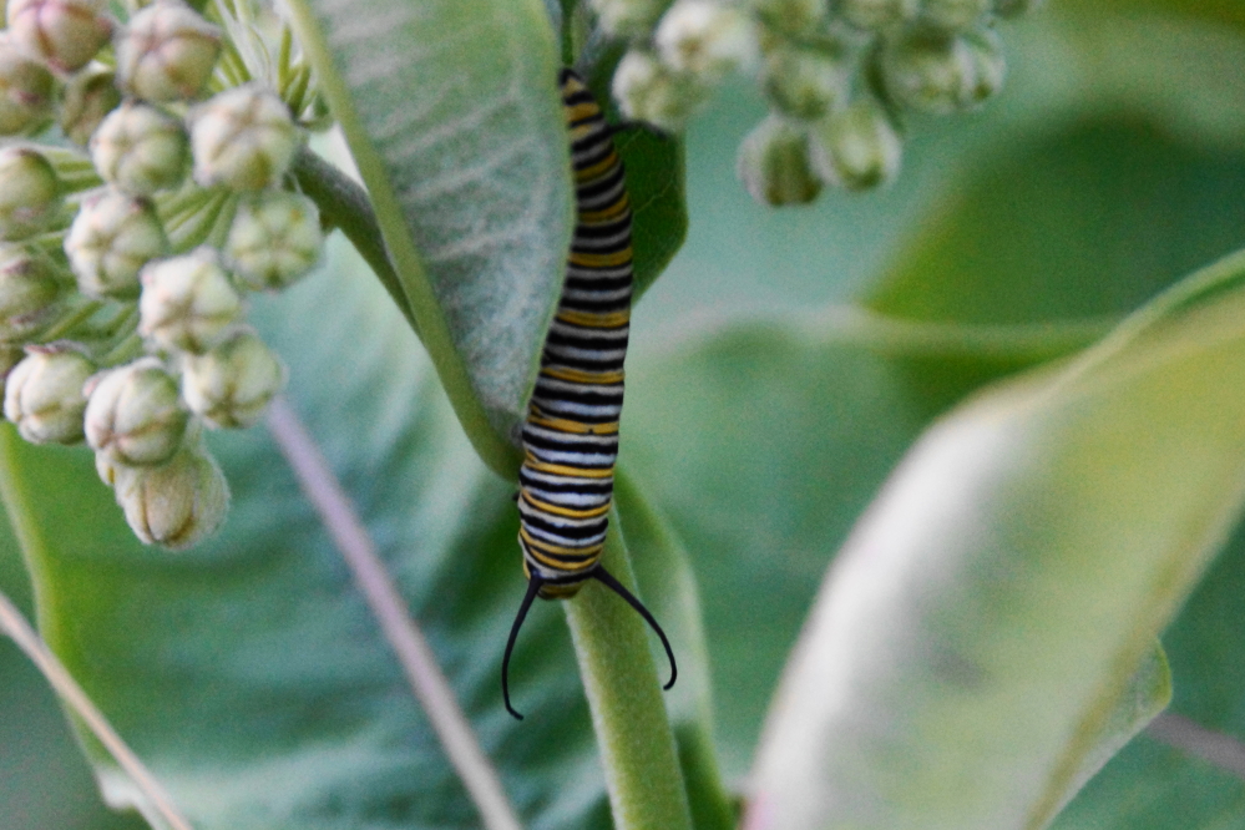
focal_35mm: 225
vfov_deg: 6.1
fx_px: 7781
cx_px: 622
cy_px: 415
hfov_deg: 9.1
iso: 1600
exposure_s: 1/40
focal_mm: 150
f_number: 6.3
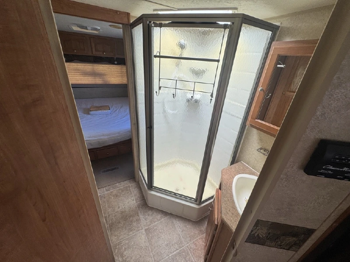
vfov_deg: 85.7
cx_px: 175
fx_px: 142
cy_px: 131
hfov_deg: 102.1
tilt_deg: -26.1
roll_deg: -3.9
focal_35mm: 14
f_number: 2.2
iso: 64
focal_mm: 2.22
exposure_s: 1/99
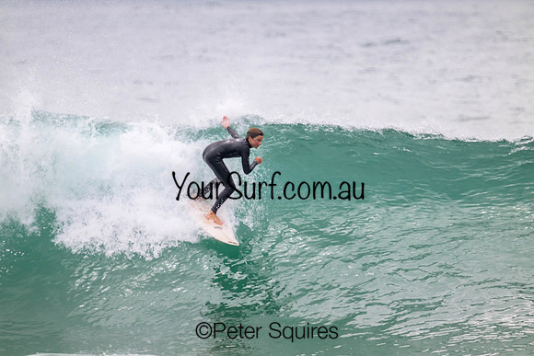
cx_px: 267
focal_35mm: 800
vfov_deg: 1.7
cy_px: 178
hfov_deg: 2.6
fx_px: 11869
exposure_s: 1/2000
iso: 1000
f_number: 11
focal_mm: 800
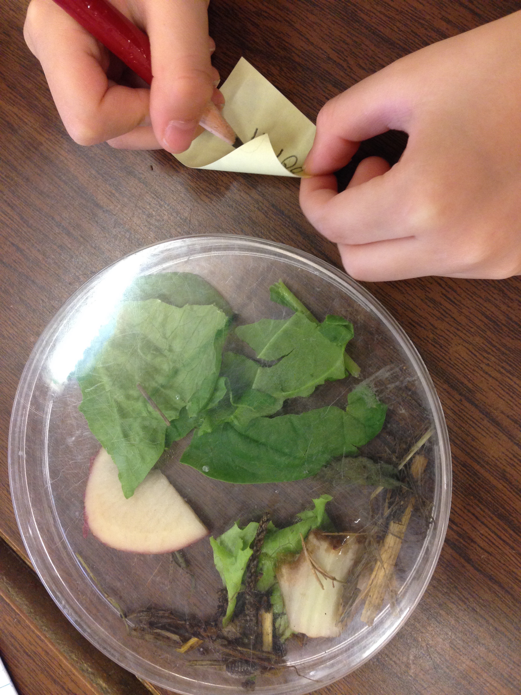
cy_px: 348
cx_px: 260
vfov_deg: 55.4
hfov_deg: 42.9
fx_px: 662
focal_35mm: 33
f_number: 2.4
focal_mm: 4.12
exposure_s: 1/20
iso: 160
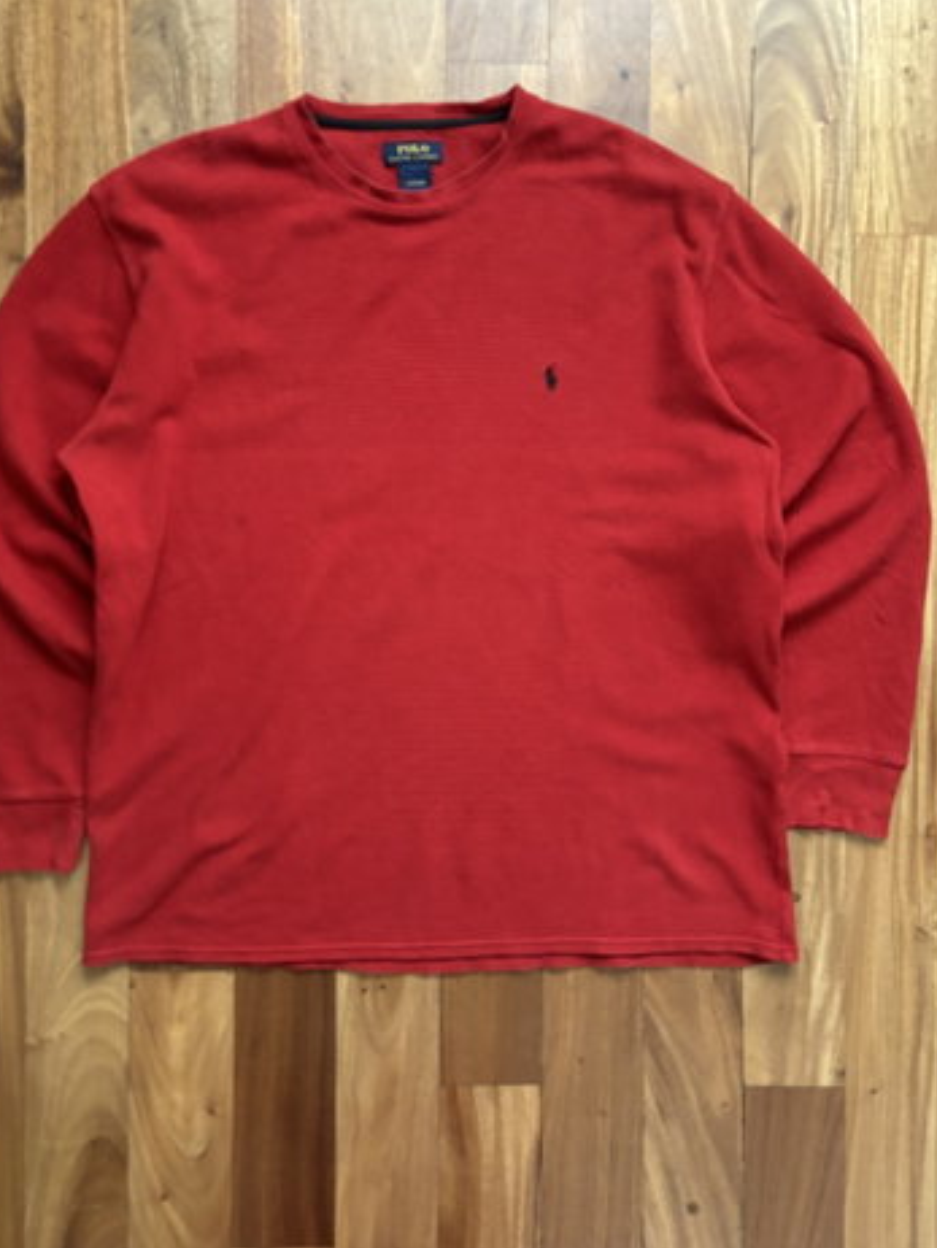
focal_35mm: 30
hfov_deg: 46.7
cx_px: 413
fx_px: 1082
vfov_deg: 59.9
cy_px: 585
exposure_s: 1/60
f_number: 1.6
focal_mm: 5.96
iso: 400
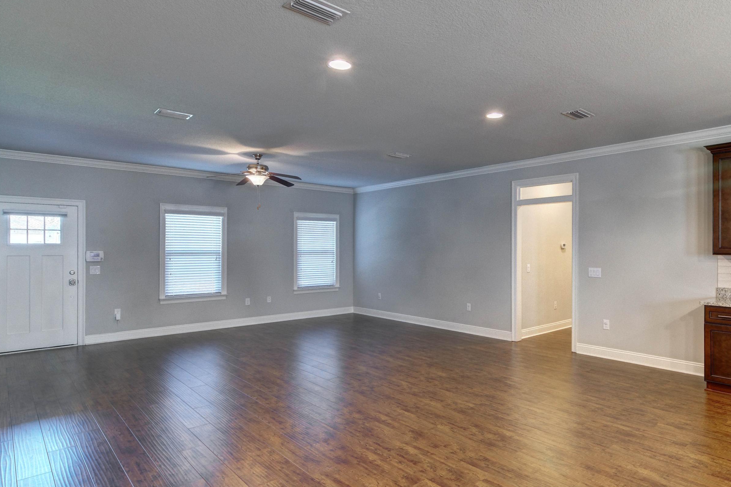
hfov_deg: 83.1
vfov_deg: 61.9
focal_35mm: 20
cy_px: 229
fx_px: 406
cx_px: 434
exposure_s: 1/30
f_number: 7.1
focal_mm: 11
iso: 400
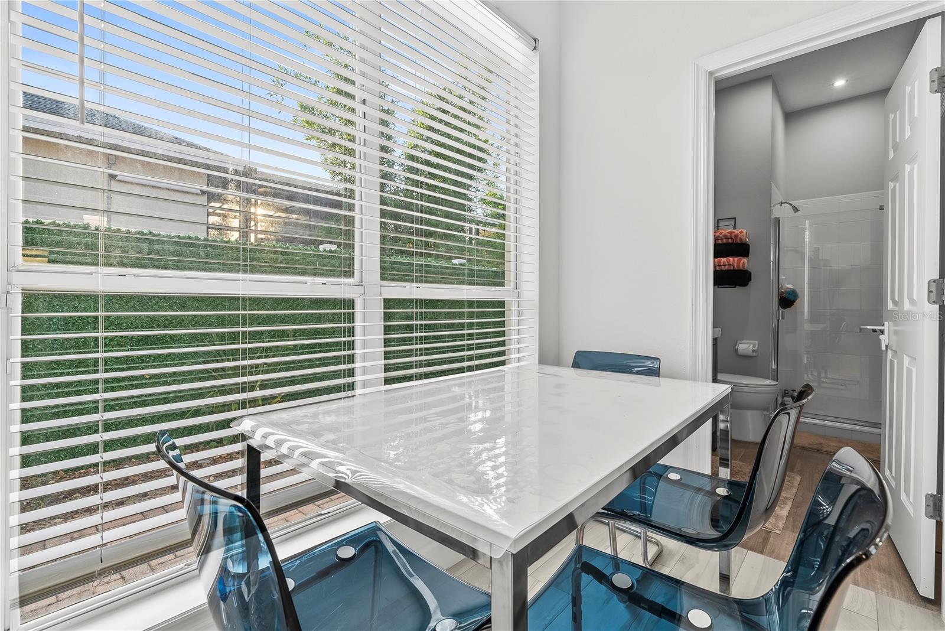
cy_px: 316
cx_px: 472
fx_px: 420
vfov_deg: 73.8
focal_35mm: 16
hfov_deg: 96.7
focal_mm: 16
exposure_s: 1/6
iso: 100
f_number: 8
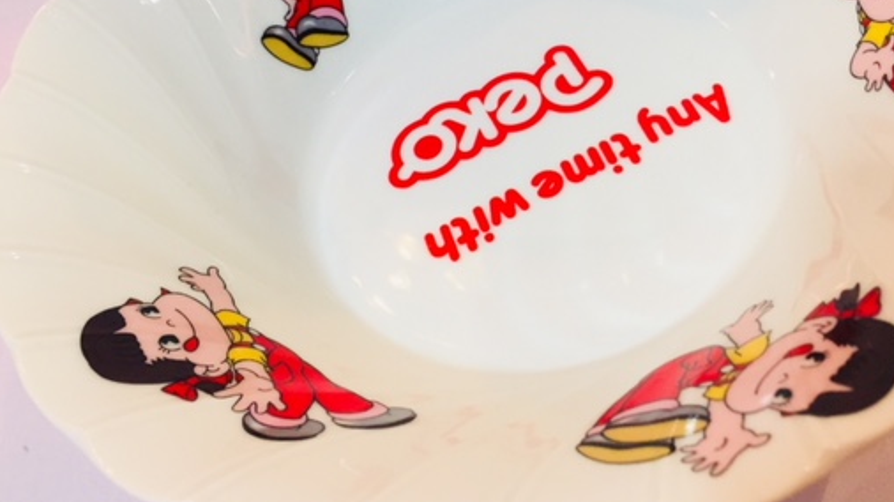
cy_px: 104
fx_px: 948
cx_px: 507
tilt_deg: -46.7
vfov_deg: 29.0
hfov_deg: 50.4
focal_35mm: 40
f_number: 2.2
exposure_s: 1/33
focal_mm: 4.15
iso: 64
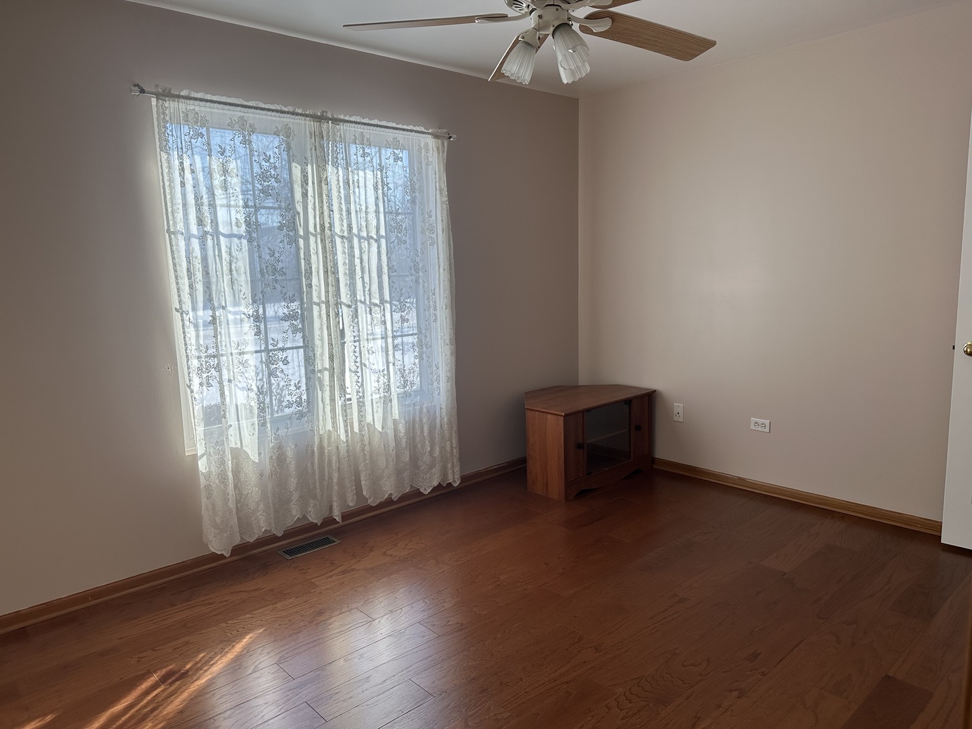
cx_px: 486
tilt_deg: -8.1
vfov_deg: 56.8
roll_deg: +1.6
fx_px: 674
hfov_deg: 71.6
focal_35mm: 24
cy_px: 364
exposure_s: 1/549
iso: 80
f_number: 1.78
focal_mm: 6.86
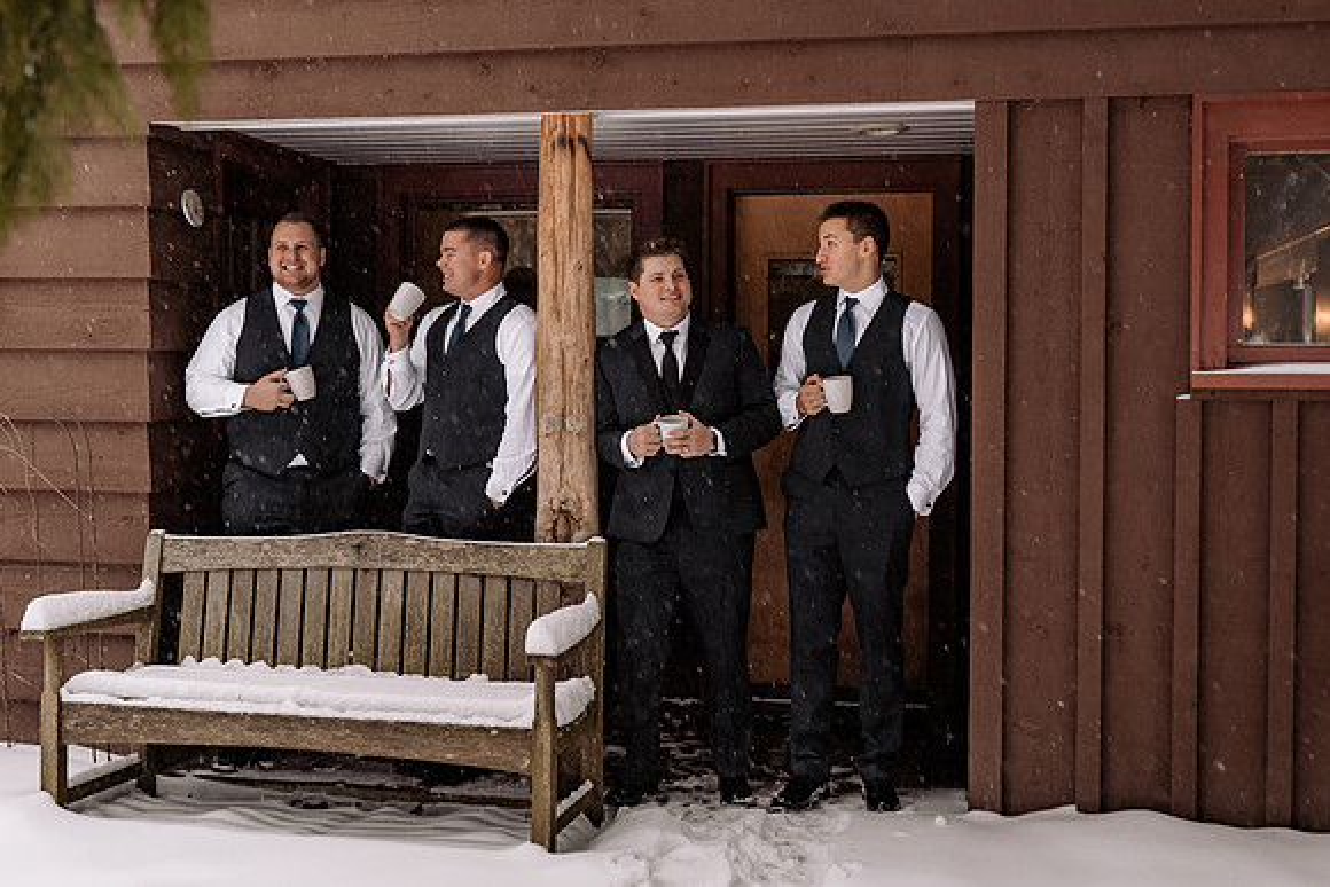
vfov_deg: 30.1
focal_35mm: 45
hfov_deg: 44.0
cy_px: 400
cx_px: 656
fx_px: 1647
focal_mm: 35
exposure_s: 1/200
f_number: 2.2
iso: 250
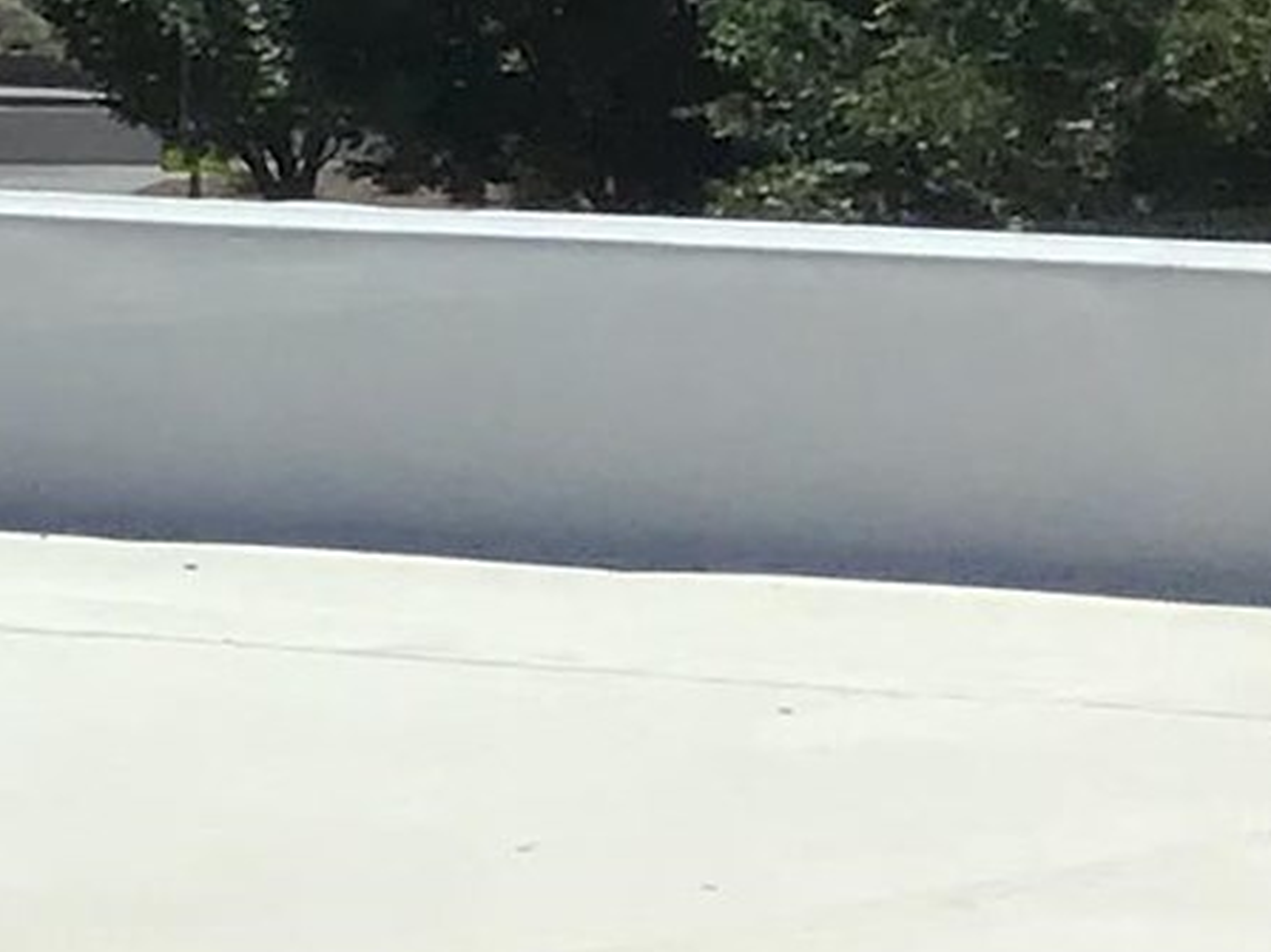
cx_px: -2735
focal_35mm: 213
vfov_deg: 7.0
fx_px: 7819
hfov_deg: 7.8
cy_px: 176
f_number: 2.4
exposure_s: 1/1018
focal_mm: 3.3
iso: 25
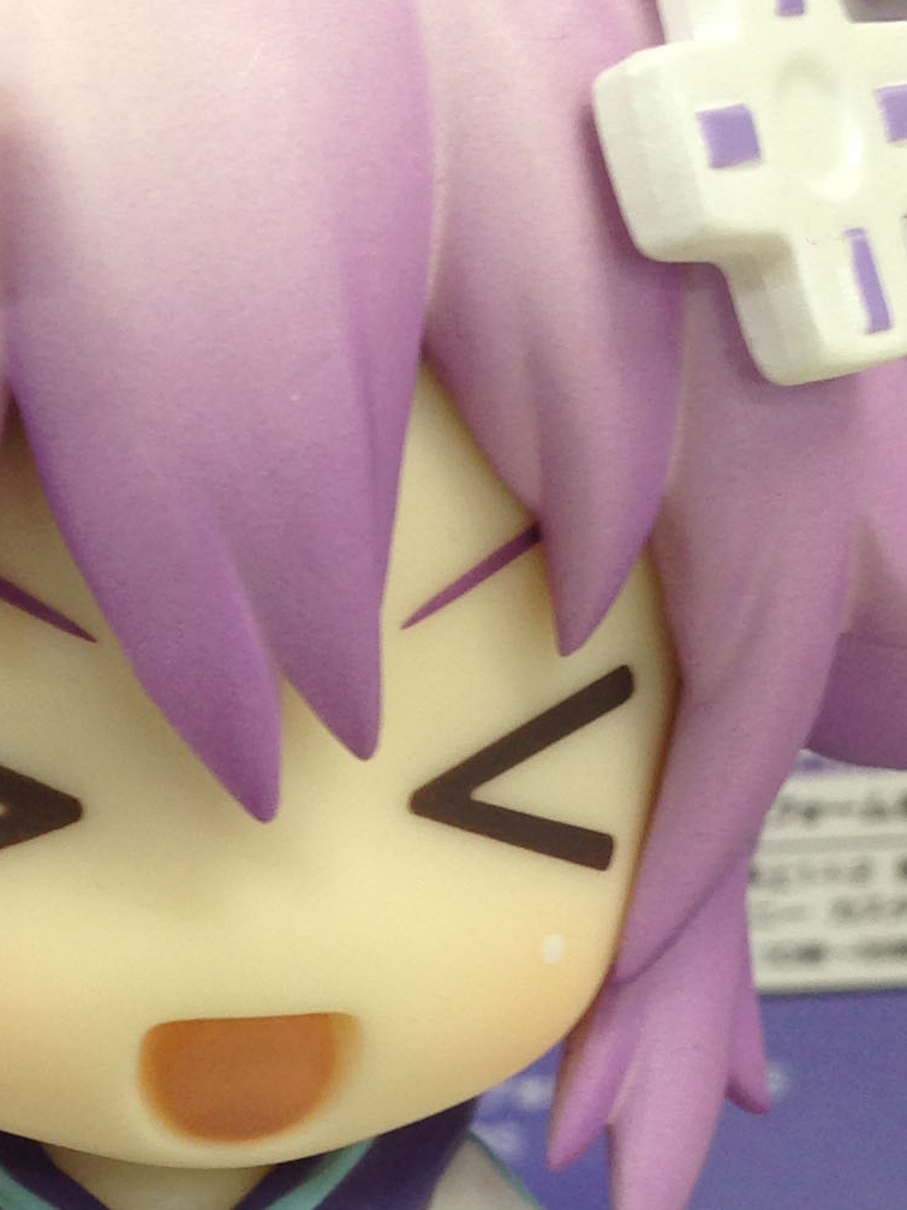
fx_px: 3739
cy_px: 985
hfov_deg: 13.7
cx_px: 118
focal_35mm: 107
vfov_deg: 18.2
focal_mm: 4.12
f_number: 2.4
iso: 50
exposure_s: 1/20
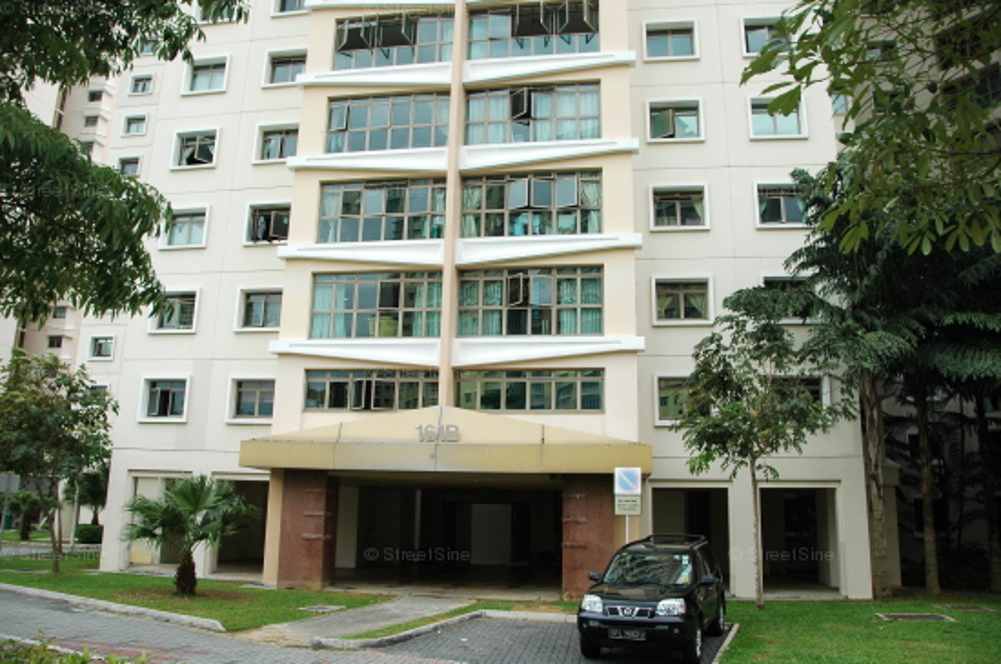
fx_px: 750
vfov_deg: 47.8
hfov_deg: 67.5
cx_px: 500
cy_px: 332
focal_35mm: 27
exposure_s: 1/400
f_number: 4.5
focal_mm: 18
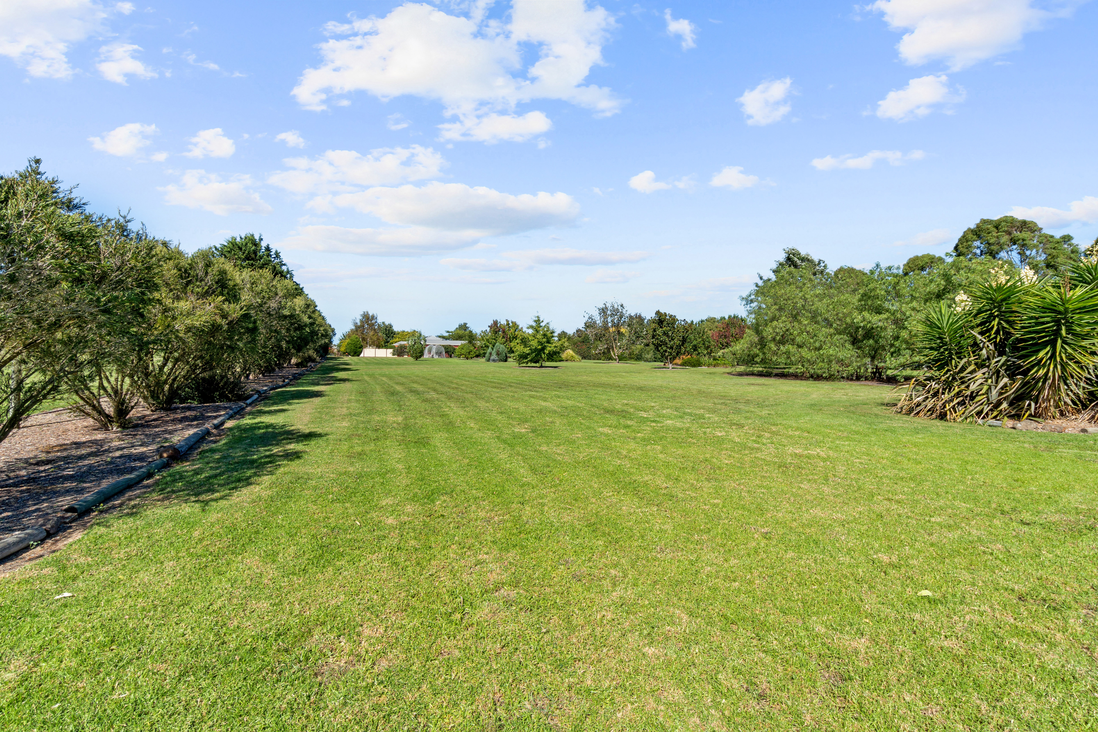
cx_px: 549
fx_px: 457
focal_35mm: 15
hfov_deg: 100.4
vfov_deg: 77.3
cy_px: 366
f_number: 8
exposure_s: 1/250
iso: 100
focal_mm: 10
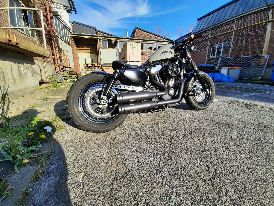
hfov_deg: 106.2
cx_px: 137
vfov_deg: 89.9
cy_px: 103
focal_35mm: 13
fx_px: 103
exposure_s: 1/641
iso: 40
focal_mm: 1.74
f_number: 2.2
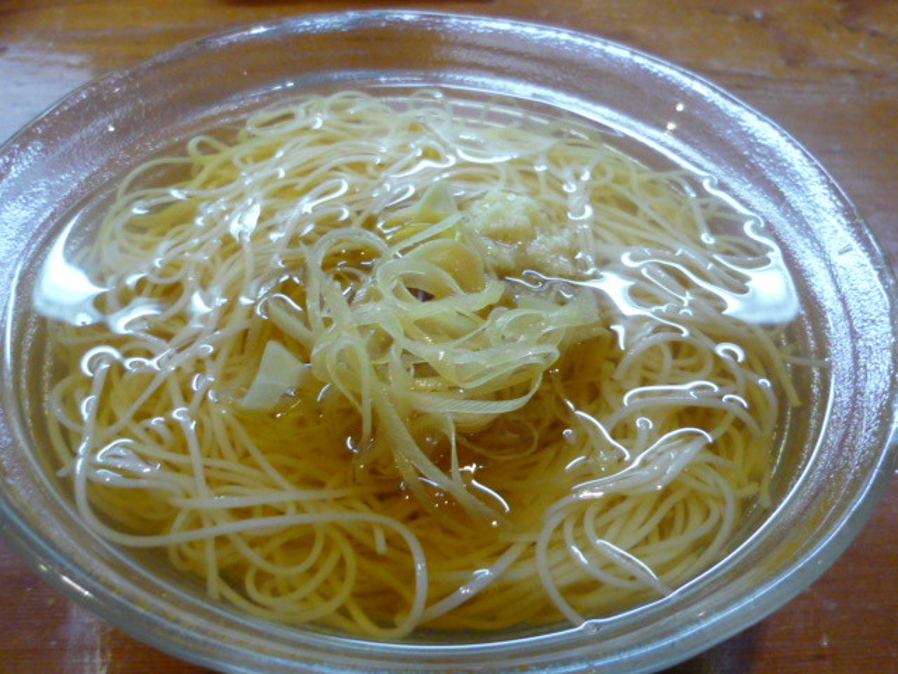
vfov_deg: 32.2
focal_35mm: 45
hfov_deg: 42.1
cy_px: 337
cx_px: 449
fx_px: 1167
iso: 400
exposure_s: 1/30
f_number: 2.8
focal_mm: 5.5
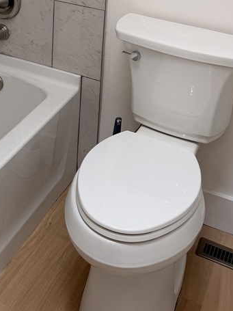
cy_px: -57
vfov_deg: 29.3
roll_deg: -1.7
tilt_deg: -11.6
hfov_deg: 25.1
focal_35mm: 57
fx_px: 512
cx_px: 38
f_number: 1.78
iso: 64
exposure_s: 1/219
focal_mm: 6.76
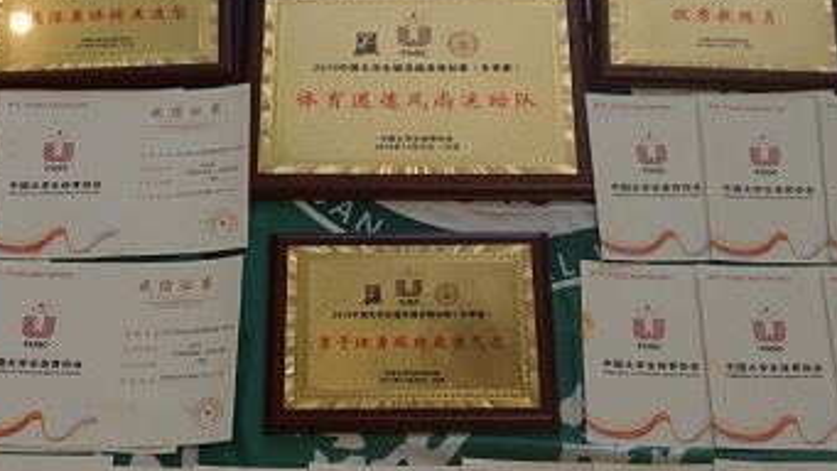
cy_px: 223
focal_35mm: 74
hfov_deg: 28.6
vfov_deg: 16.3
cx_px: 390
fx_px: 1644
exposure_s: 1/160
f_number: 4
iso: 800
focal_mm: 23
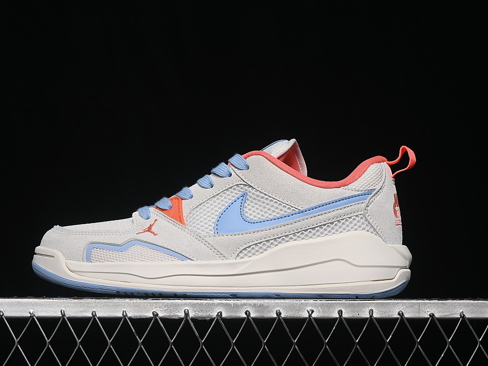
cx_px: 224
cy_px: 184
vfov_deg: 18.0
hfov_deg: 23.8
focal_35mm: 82
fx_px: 1156
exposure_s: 1/60
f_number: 7.1
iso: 160
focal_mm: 50
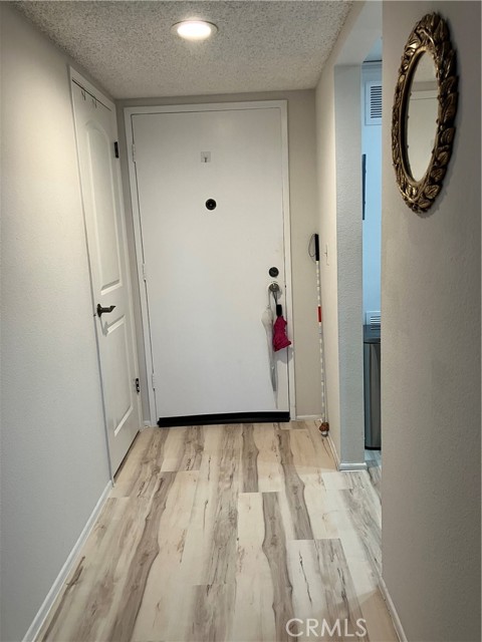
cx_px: 241
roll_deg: +3.7
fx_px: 520
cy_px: 321
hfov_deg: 49.7
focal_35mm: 28
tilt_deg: -9.6
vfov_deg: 63.4
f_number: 1.8
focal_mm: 3.99
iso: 80
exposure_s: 1/60
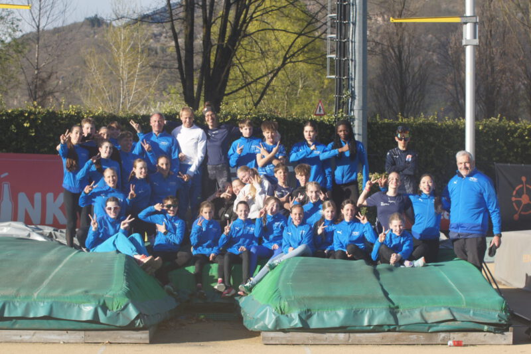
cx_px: 266
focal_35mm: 105
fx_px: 1548
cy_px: 177
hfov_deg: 19.5
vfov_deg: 13.0
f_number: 7.1
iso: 200
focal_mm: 70
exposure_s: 1/320
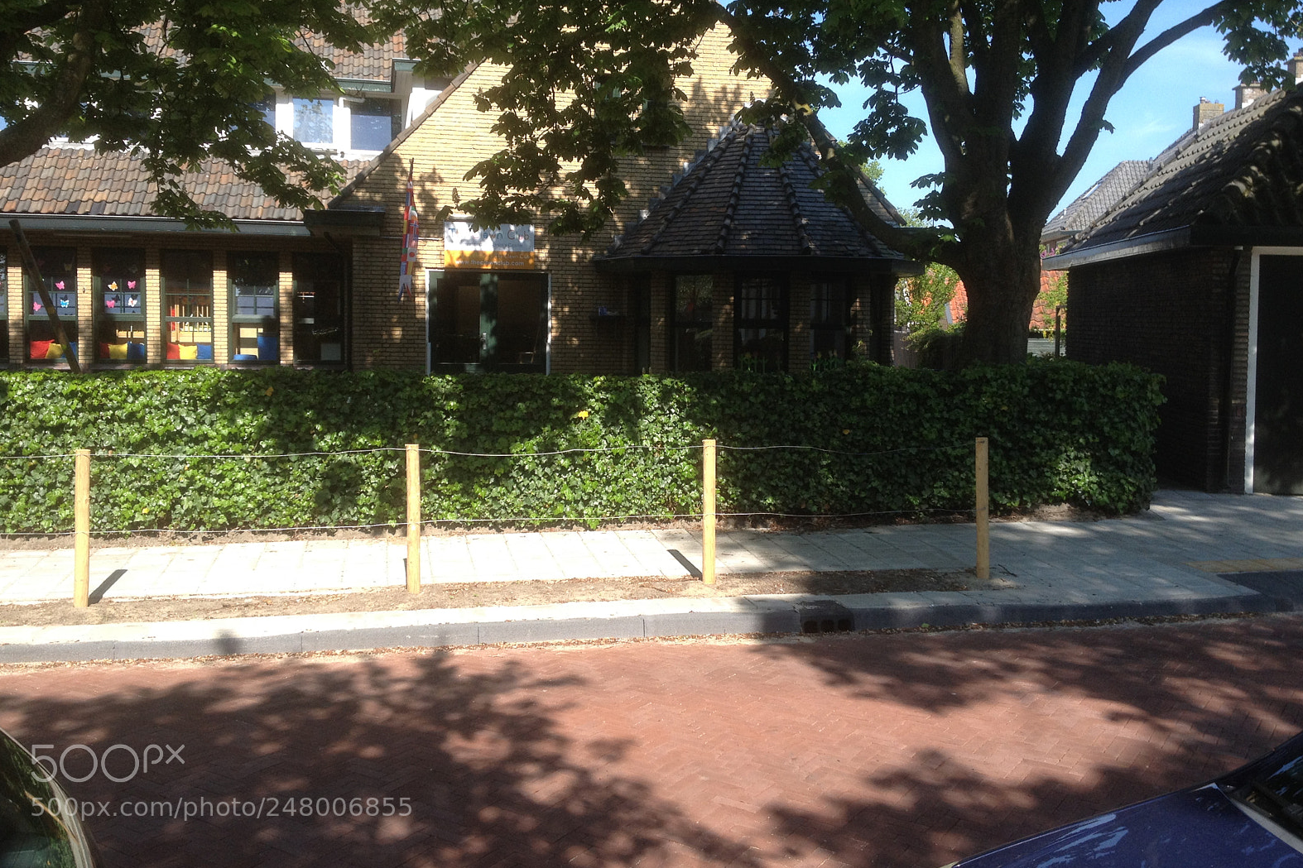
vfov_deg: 35.9
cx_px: 642
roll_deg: -1.0
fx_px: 1339
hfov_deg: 51.9
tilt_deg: -3.7
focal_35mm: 37
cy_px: 376
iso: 50
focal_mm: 4.28
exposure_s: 1/627
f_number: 2.4
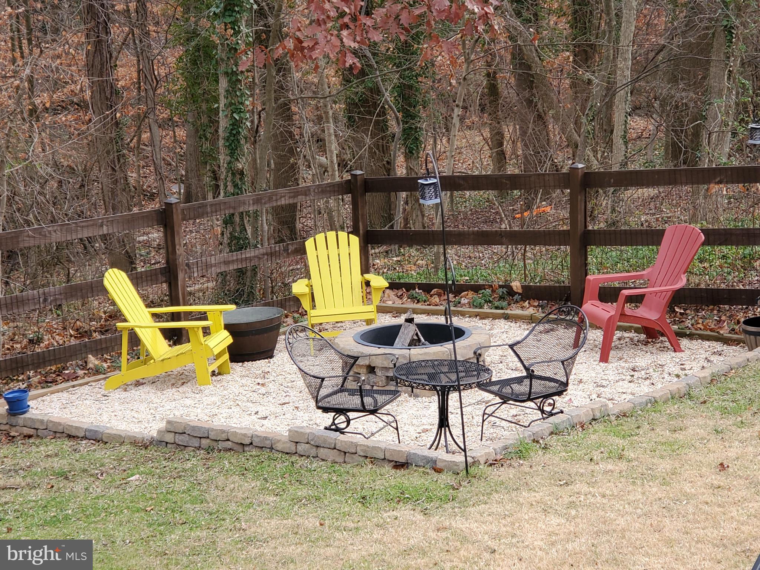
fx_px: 1142
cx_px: 380
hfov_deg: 36.8
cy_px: 285
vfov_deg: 28.0
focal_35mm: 52
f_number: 2.4
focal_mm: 6
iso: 64
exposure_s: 1/120
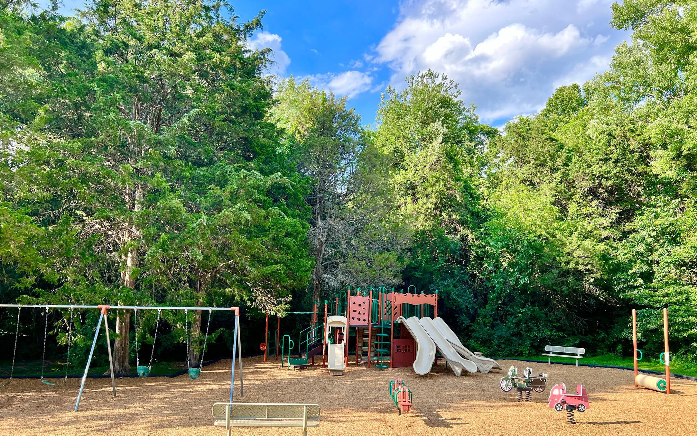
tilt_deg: +6.1
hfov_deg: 66.5
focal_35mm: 28
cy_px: 253
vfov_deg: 44.4
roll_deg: -1.8
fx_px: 532
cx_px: 350
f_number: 1.5
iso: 50
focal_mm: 5.7
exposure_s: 1/797
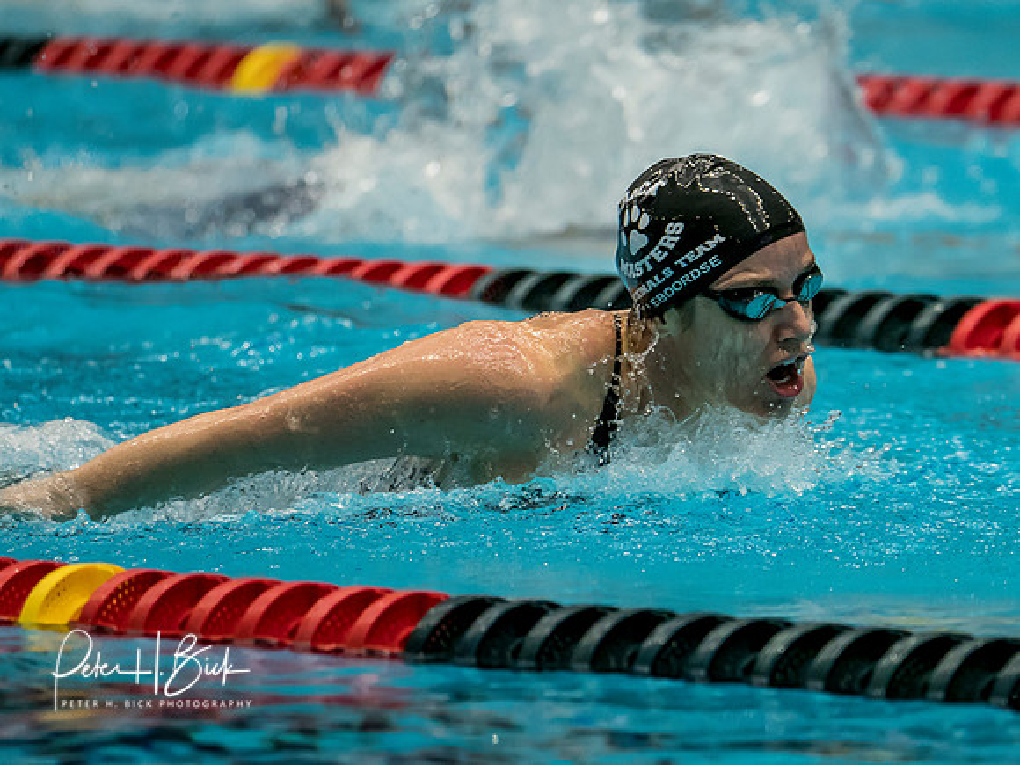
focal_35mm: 615
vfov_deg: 2.4
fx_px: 18109
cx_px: 639
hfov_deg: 3.2
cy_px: 391
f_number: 2.8
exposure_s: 1/1000
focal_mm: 200
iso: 2000
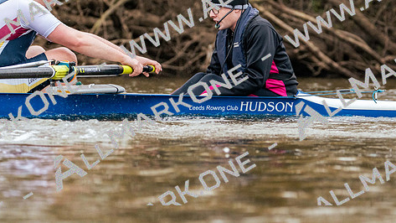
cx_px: 224
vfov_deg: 3.9
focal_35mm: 312
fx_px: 3276
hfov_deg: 6.9
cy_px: 62
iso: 5000
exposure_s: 1/2000
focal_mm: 243
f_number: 6.3
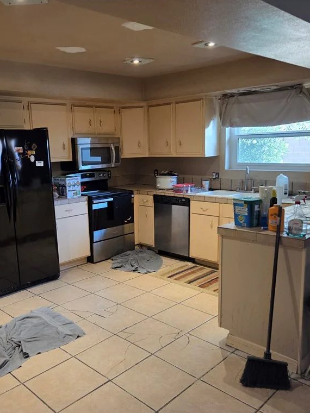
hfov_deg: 45.4
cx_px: 136
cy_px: 207
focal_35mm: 31
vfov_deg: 58.4
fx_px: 370
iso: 400
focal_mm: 5.4
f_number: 1.8
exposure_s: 1/120
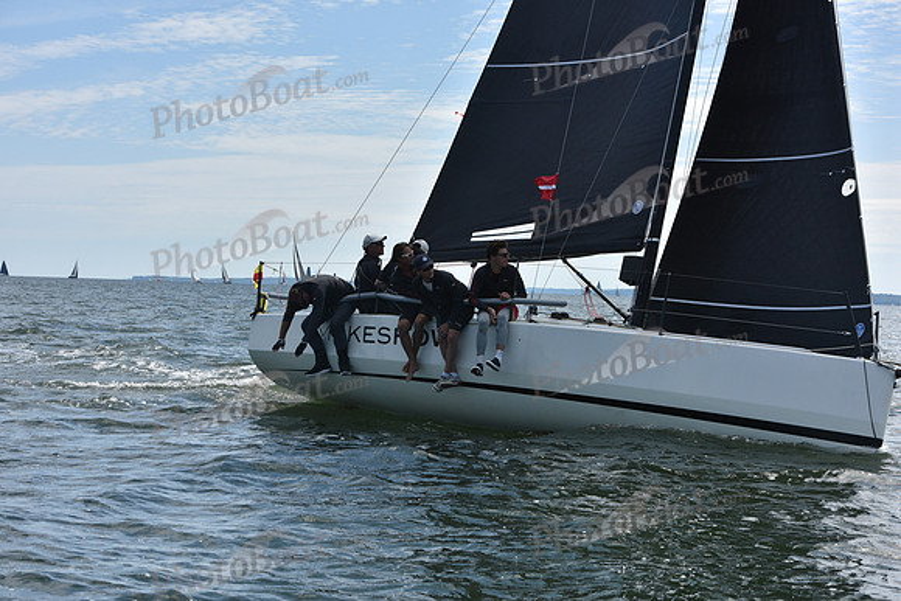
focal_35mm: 70
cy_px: 300
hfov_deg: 28.8
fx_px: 1752
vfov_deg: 19.5
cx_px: 450
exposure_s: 1/1000
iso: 320
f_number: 10
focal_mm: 70
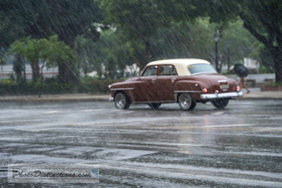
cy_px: 94
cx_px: 141
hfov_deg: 19.5
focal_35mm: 105
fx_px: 823
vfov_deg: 13.0
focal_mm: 105
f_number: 6.3
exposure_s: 1/160
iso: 125
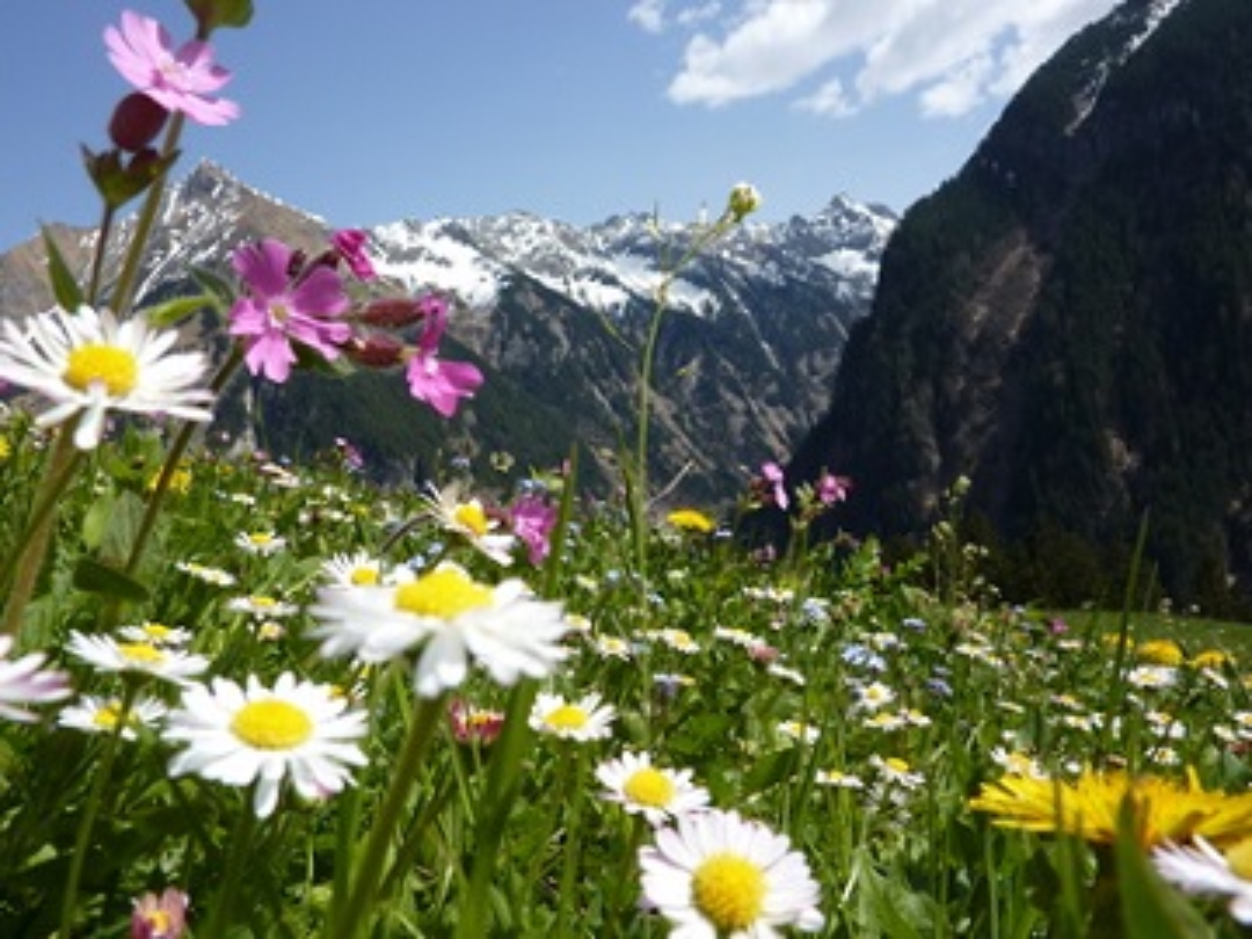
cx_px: 626
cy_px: 470
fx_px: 904
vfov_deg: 54.9
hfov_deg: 69.4
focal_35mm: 25
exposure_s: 1/500
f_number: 5
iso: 80
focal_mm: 4.1
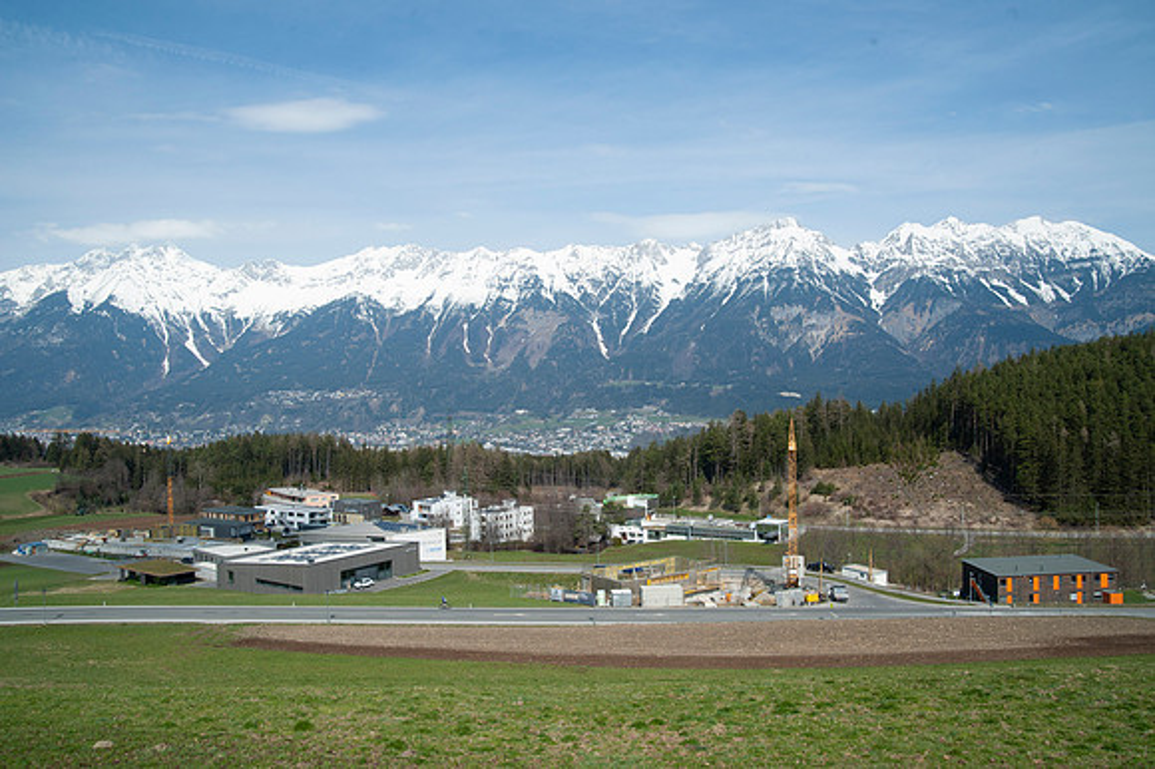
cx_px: 578
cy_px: 384
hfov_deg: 65.5
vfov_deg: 46.4
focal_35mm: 28
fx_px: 898
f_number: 11
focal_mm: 28
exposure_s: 1/500
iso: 200
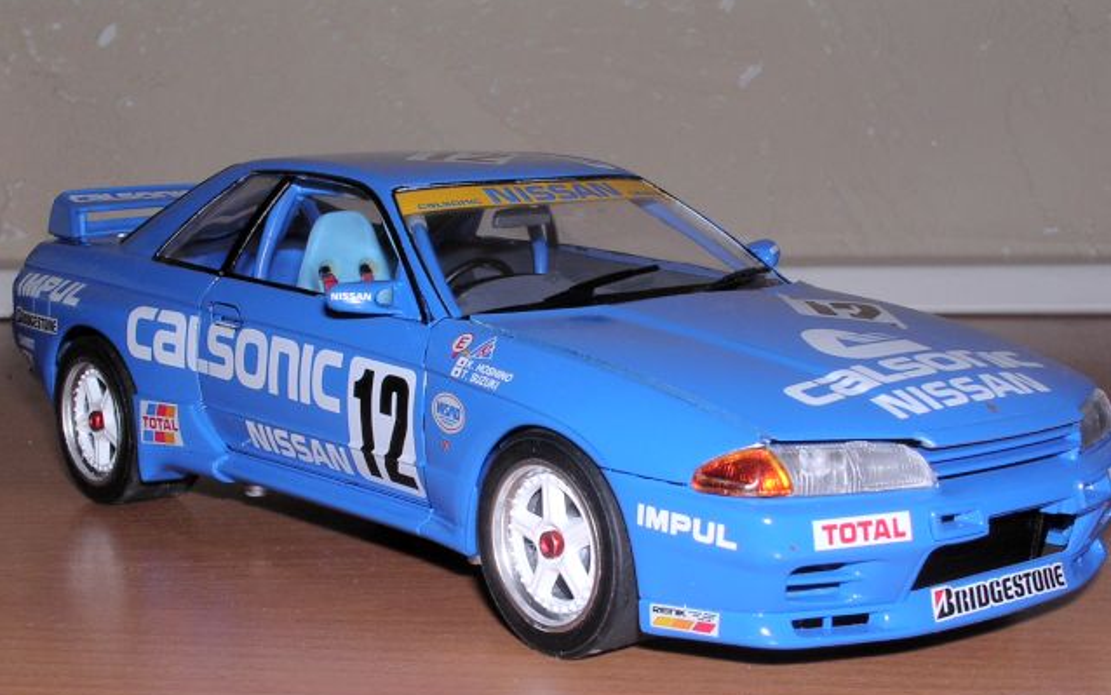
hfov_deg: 30.6
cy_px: 413
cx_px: 556
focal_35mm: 67
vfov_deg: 19.4
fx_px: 2029
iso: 100
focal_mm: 9.6
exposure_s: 1/60.1
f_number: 7
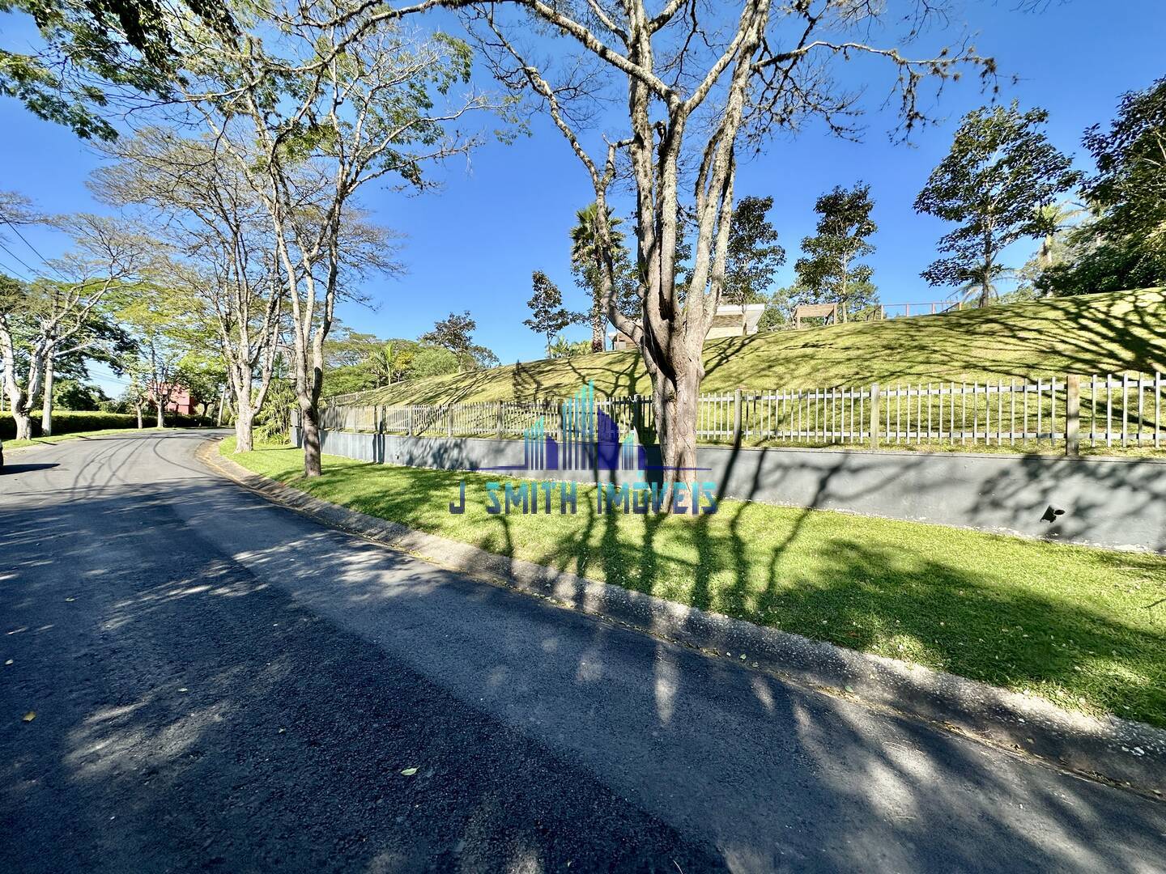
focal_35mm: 14
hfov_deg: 102.1
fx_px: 472
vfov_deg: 85.7
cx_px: 583
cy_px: 437
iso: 40
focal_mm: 2.22
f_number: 2.2
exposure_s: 1/895
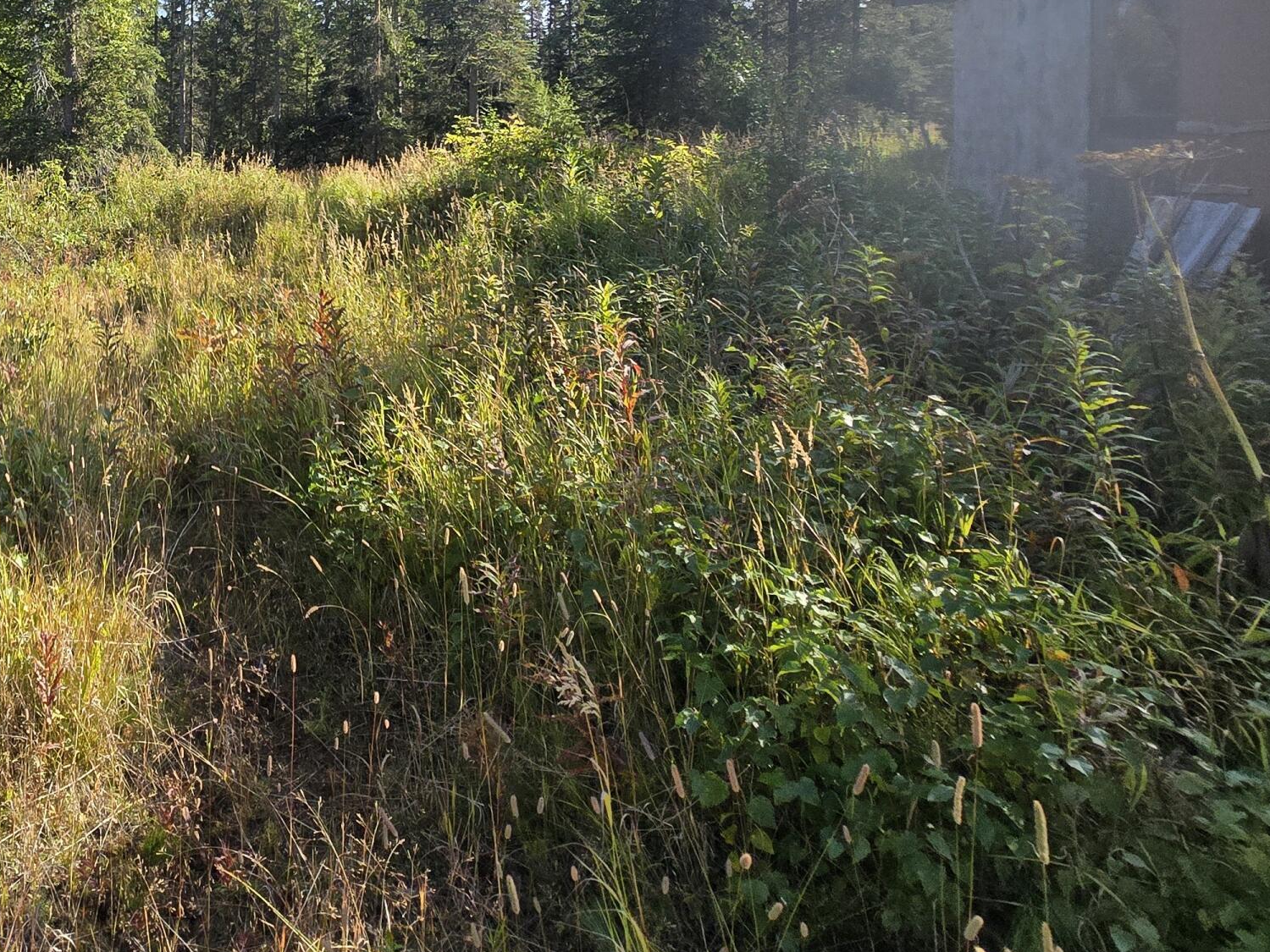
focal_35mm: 26
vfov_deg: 48.1
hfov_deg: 56.5
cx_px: 92
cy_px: 113
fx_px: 954
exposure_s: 1/1262
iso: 50
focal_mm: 2.2
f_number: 2.2
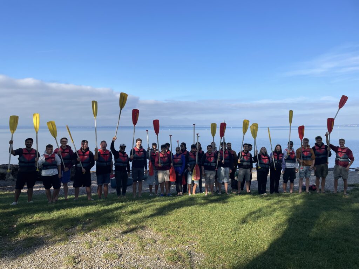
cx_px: 180
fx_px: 270
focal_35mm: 26
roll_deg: +0.7
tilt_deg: -1.4
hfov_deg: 67.3
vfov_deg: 53.1
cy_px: 134
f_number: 1.6
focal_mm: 4.2
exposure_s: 1/3125
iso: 32
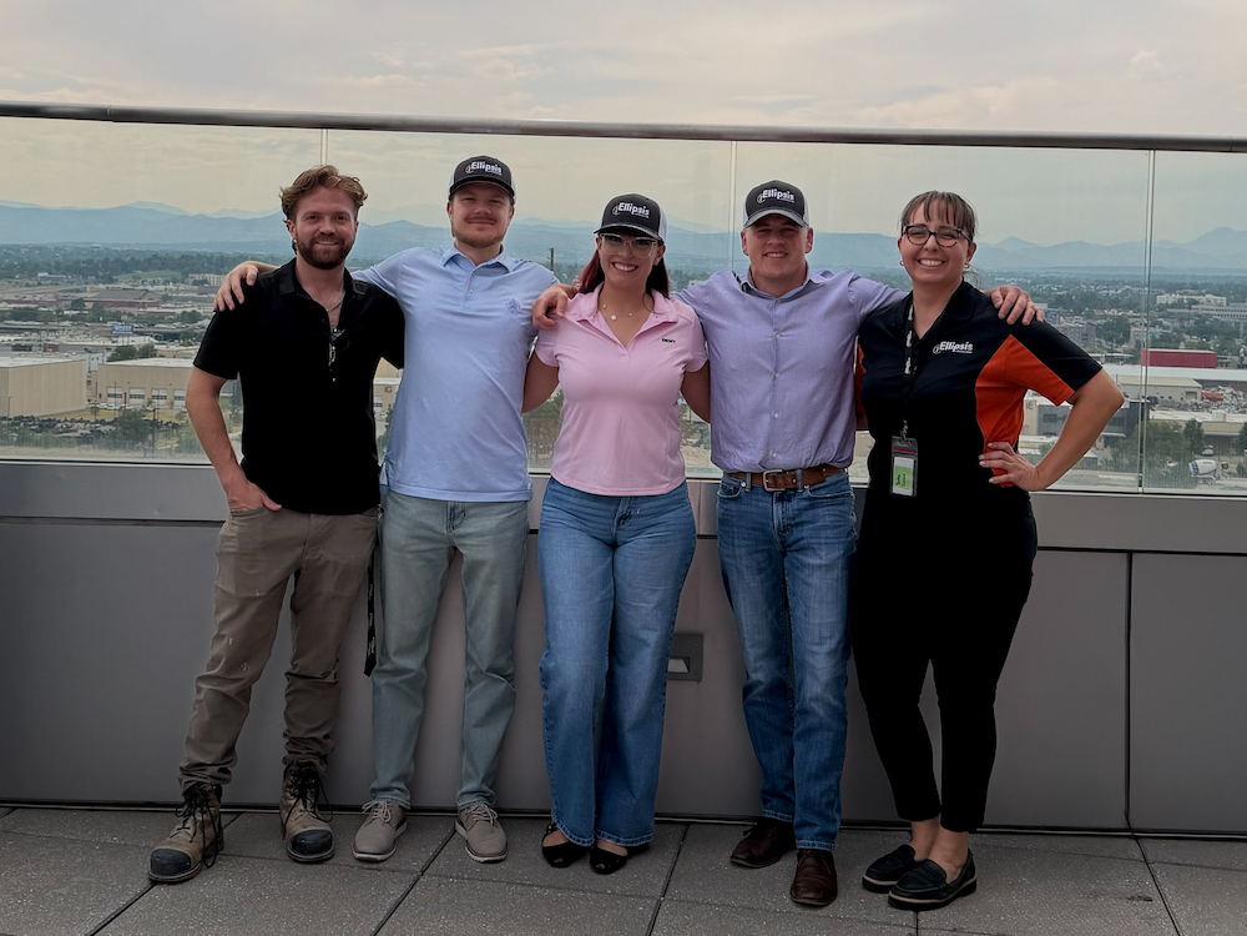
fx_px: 865
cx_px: 624
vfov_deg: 56.8
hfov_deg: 71.6
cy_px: 468
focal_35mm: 24
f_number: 1.78
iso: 80
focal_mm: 6.76
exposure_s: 1/4405
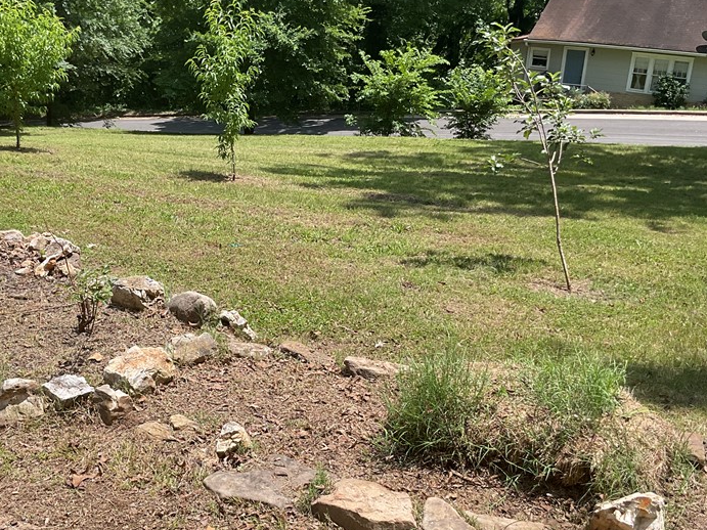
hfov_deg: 43.6
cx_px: 276
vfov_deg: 33.5
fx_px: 878
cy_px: 314
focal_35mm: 43
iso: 16
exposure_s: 1/1451
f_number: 1.8
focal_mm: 3
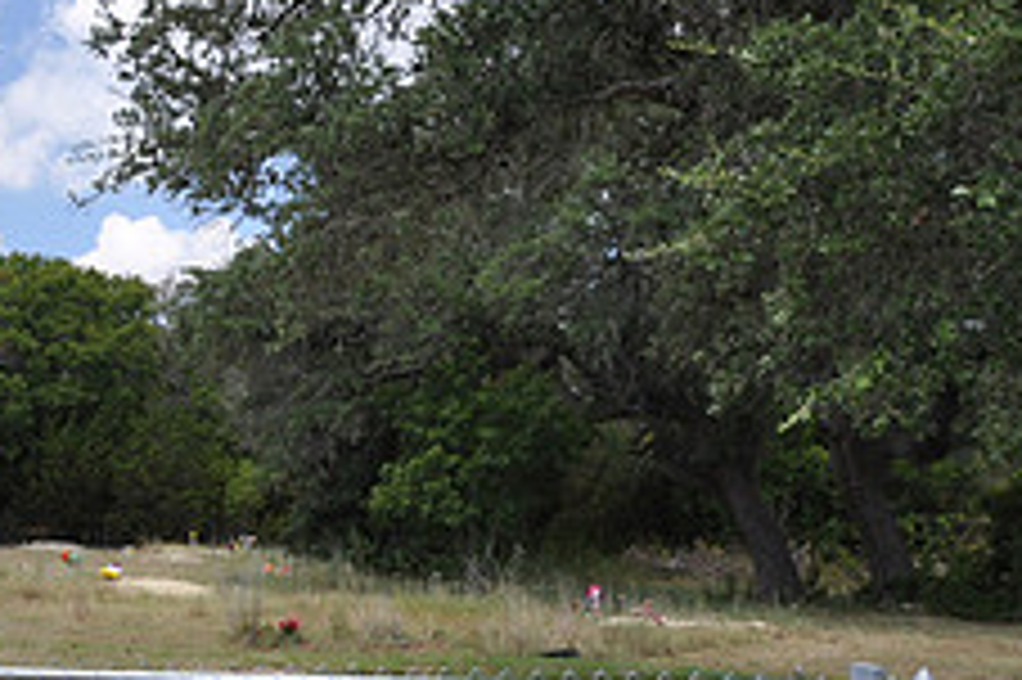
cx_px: -239
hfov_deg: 25.8
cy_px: 624
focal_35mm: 69
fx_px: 1957
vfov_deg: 19.3
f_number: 9
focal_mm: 18
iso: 200
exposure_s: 1/80
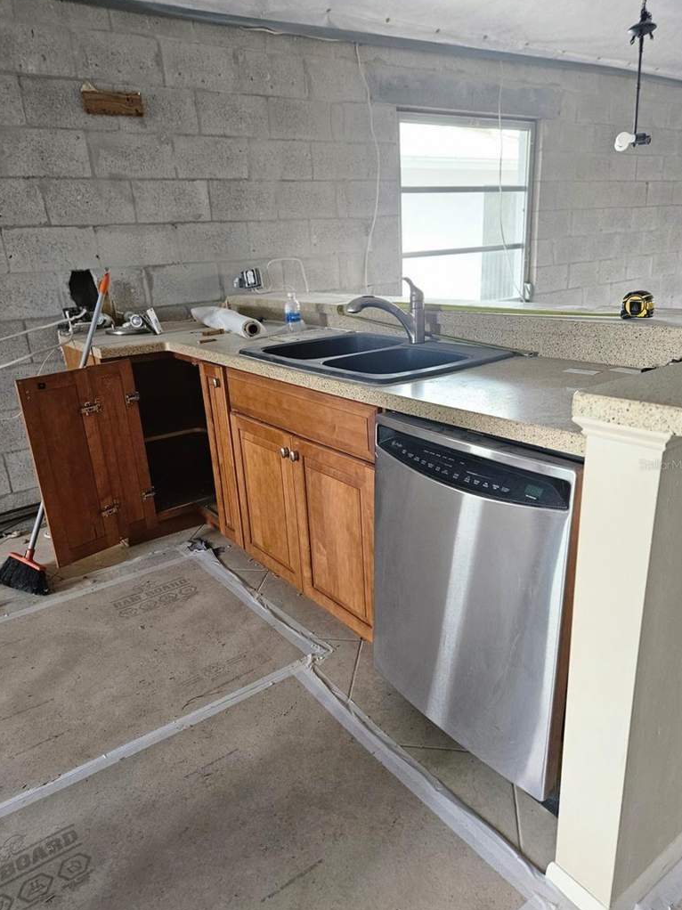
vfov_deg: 71.6
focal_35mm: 24
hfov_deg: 56.8
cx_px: 339
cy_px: 464
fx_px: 631
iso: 250
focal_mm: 5.4
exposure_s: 1/120
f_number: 1.8
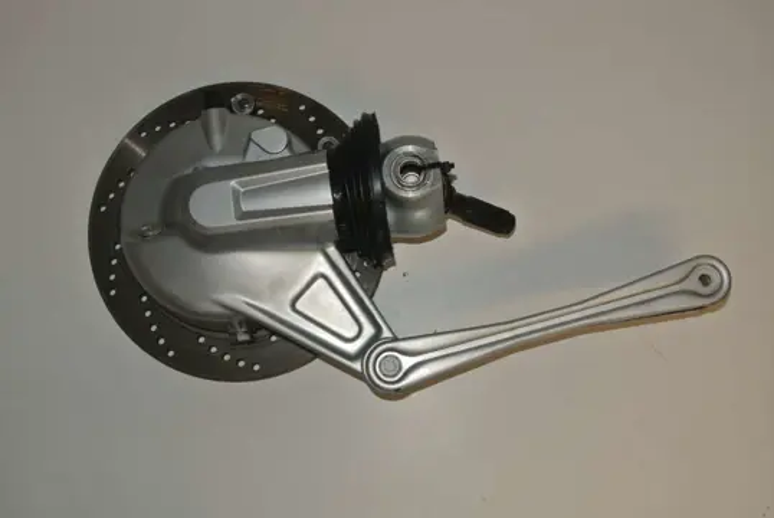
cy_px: 259
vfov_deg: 32.0
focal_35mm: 42
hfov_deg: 46.4
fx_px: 904
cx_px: 387
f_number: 4.2
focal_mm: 15.7
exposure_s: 1/60
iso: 200
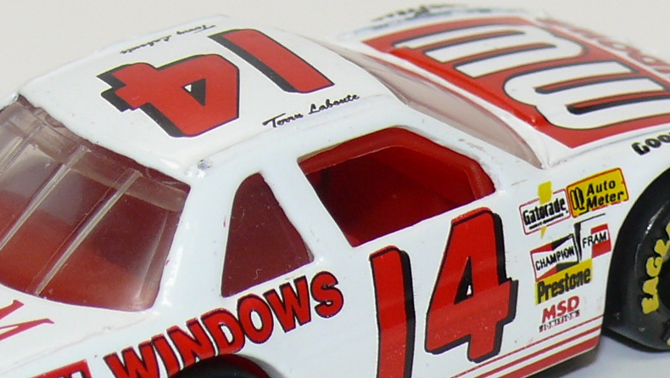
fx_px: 4390
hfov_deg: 8.7
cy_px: 231
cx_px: 267
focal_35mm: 247
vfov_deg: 4.9
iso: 100
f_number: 4
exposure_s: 1/30
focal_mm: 14.2
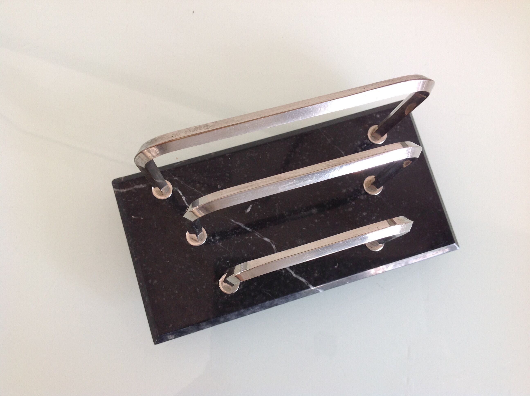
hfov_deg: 52.7
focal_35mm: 35
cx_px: 265
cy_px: 198
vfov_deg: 40.6
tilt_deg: -80.8
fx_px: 535
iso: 50
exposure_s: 1/30
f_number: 2.4
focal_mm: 4.28
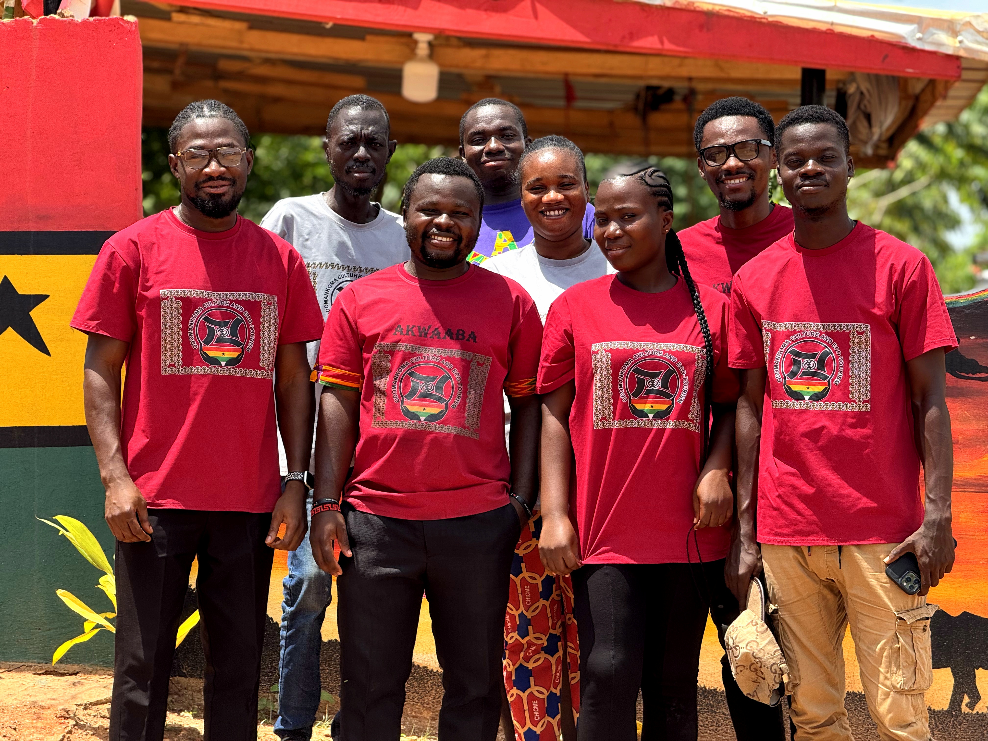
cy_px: 370
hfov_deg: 16.4
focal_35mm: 120
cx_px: 494
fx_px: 3425
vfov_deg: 12.3
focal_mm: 15.66
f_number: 2.8
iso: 50
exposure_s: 1/345
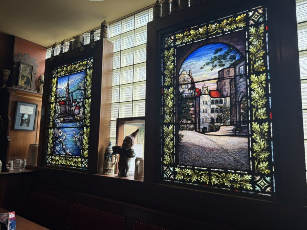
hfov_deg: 71.6
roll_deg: -1.5
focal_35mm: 24
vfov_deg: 56.8
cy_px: 115
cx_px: 154
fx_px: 213
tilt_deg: +8.0
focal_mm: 6.76
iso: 80
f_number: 1.78
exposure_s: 1/148
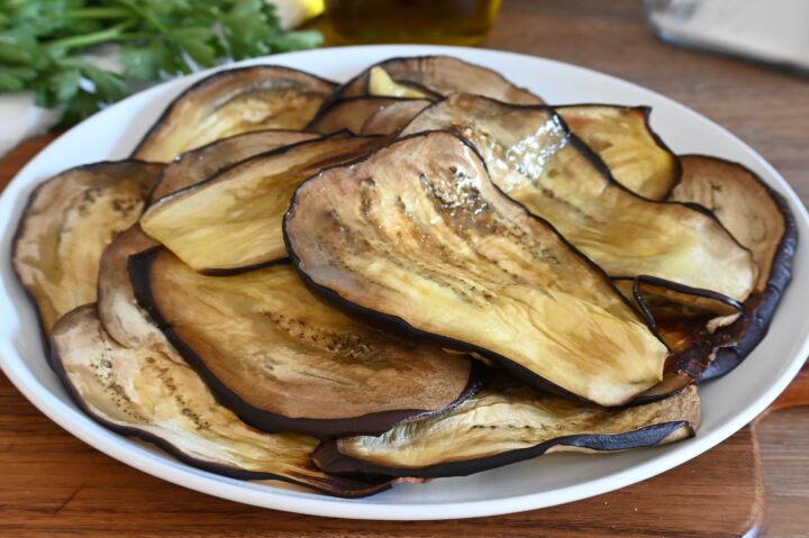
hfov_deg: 21.3
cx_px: 404
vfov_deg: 14.2
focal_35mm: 96
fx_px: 2156
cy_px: 269
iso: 200
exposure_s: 1/4
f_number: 9
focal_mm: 64
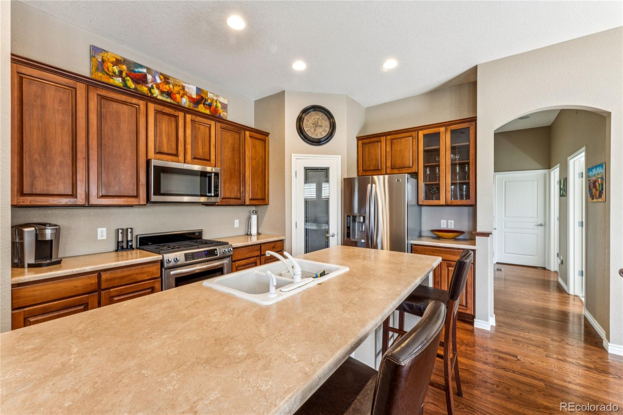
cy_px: 208
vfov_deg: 78.4
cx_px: 312
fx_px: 254
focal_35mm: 15
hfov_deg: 101.5
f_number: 22
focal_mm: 14.7
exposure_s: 1.3
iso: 125
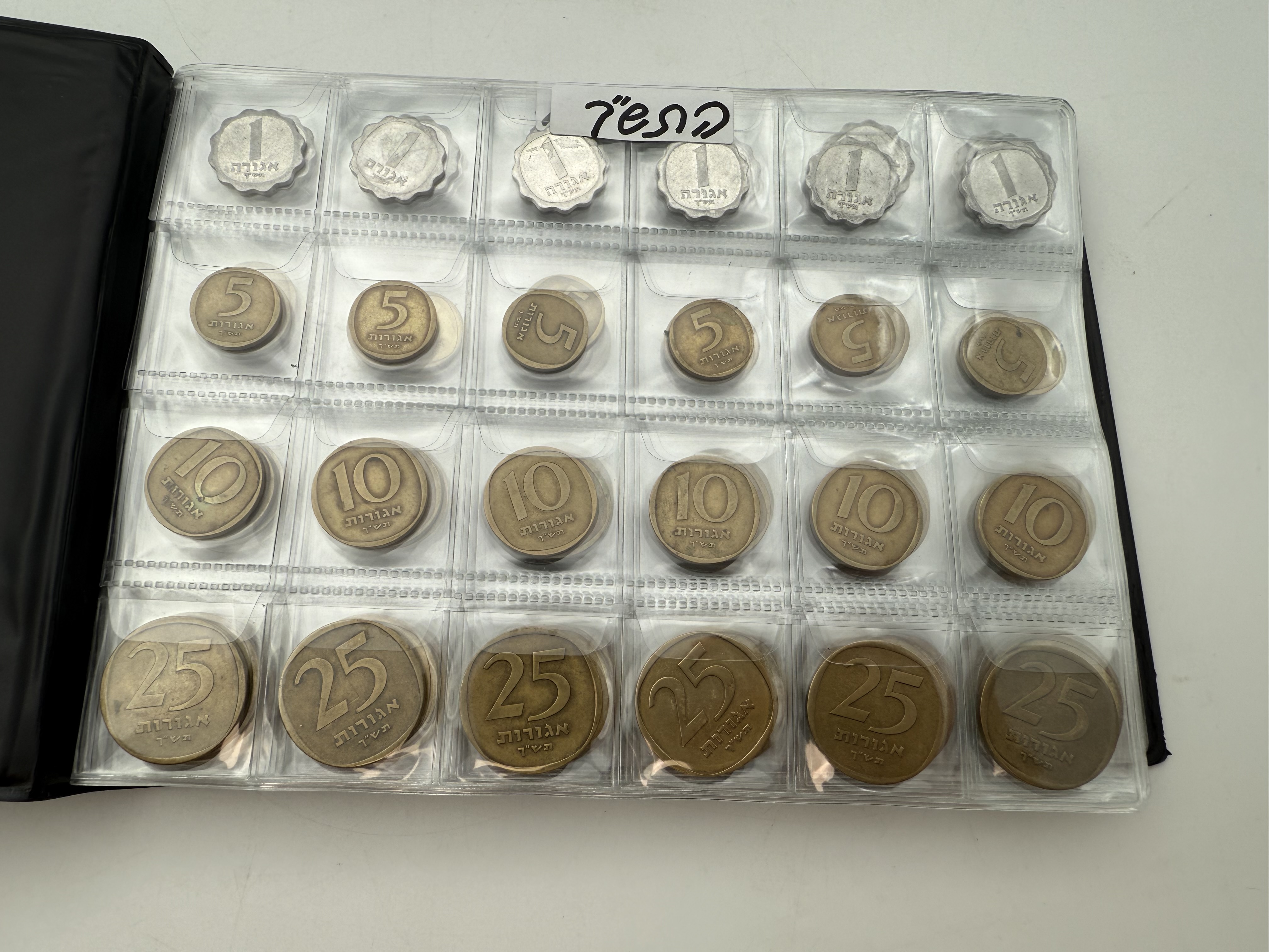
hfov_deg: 71.6
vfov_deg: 56.8
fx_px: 880
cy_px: 476
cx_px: 634
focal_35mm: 24
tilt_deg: -74.3
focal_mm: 2.22
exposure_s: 1/312
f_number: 2.2
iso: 40
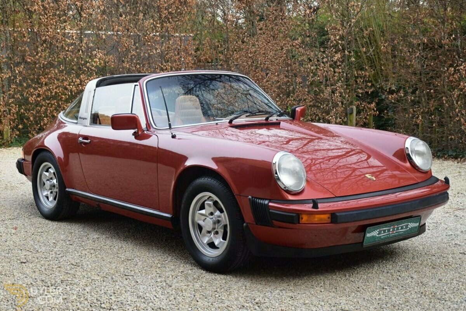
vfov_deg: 28.1
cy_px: 156
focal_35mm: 48
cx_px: 233
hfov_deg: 41.1
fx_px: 621
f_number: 4
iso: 200
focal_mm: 32
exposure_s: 1/160
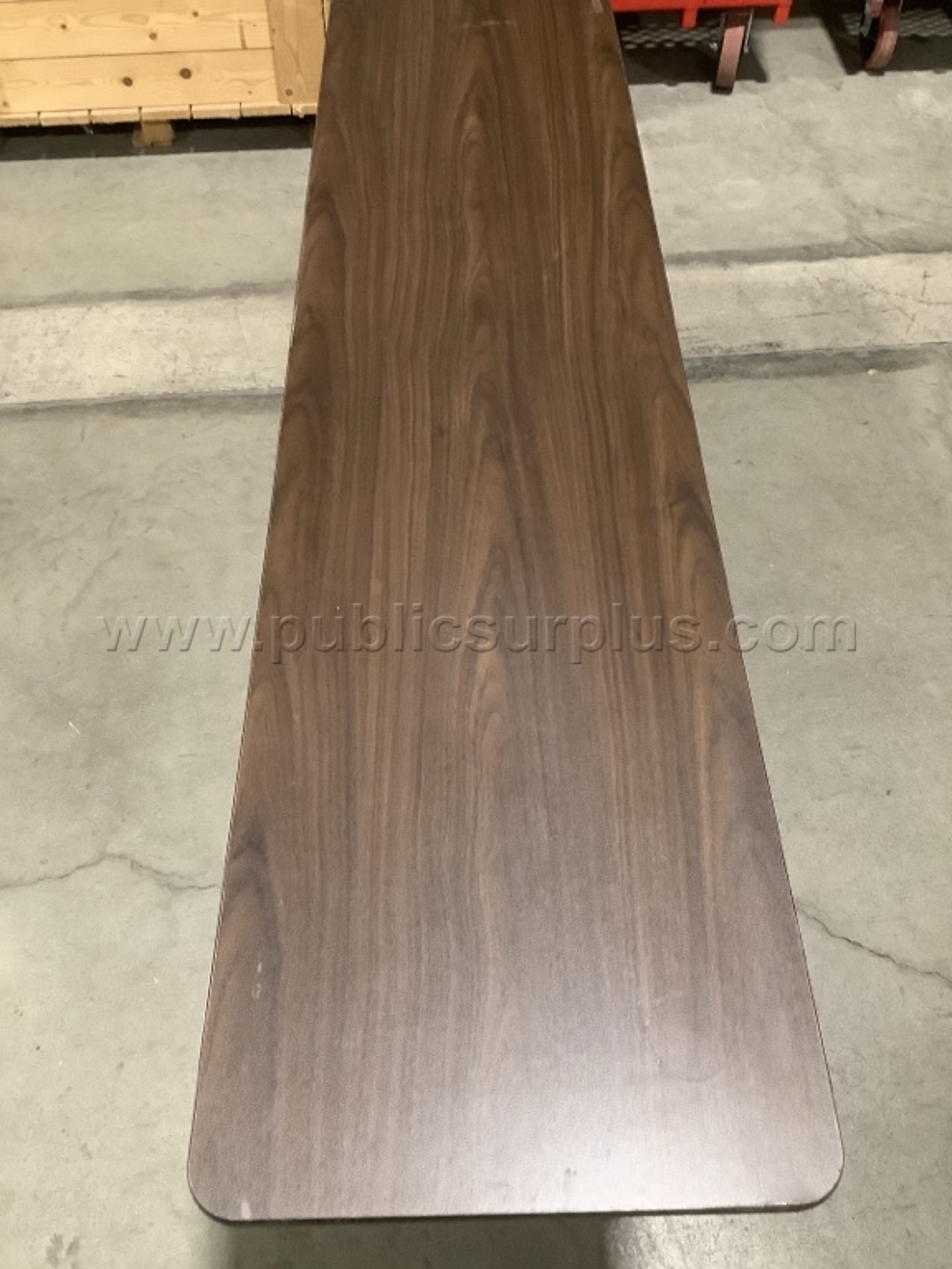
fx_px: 1137
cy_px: 634
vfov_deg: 58.4
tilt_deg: -50.4
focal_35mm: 31
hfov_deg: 45.4
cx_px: 476
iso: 320
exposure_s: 1/40
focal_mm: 3.3
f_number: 2.4
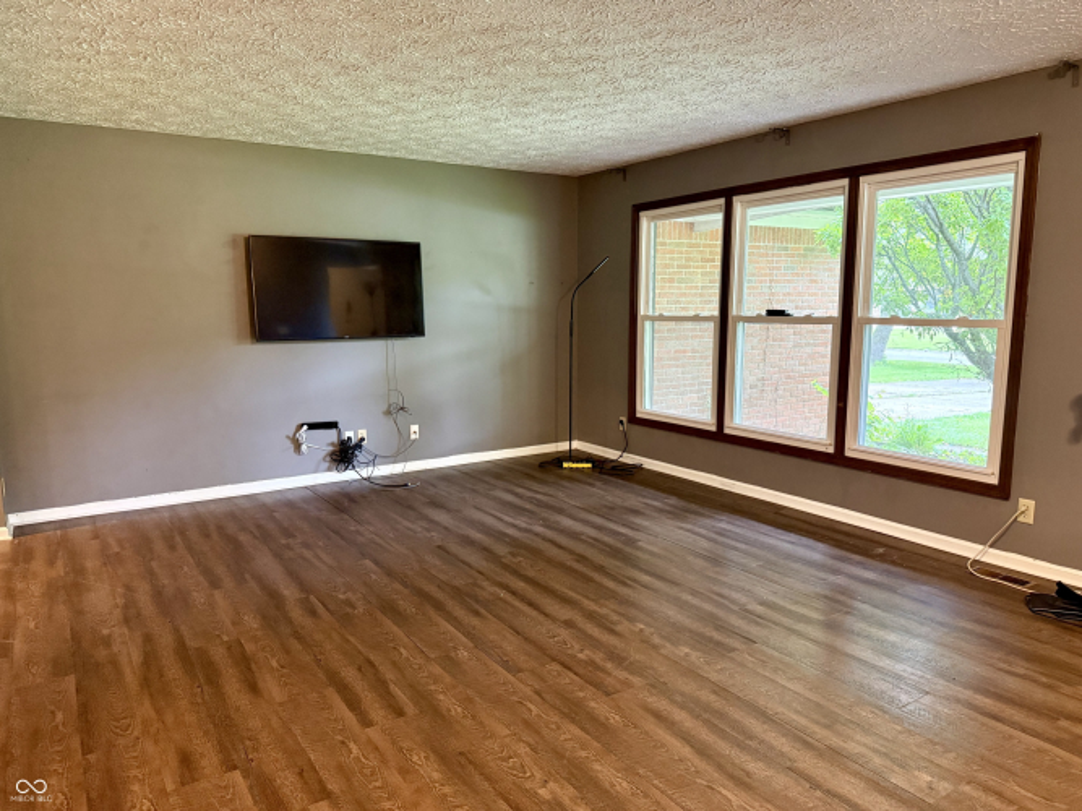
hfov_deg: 71.6
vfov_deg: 56.8
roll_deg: +0.1
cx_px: 541
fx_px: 750
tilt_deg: -8.7
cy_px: 406
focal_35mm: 24
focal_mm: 6.76
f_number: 1.78
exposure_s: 1/60
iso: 640
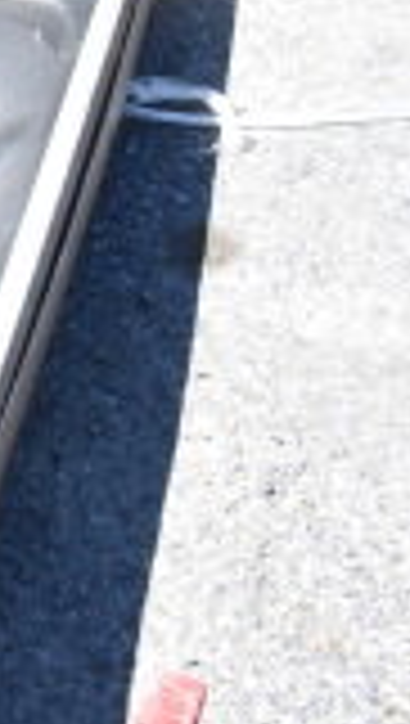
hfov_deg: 8.8
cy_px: 56
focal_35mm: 107
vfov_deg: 19.6
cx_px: -915
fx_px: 2060
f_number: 7.1
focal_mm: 18
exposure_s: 1/200
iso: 200
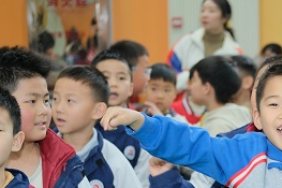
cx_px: 308
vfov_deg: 11.2
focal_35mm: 121
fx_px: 947
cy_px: 178
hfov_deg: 16.4
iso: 640
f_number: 2.2
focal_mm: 35
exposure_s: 1/180
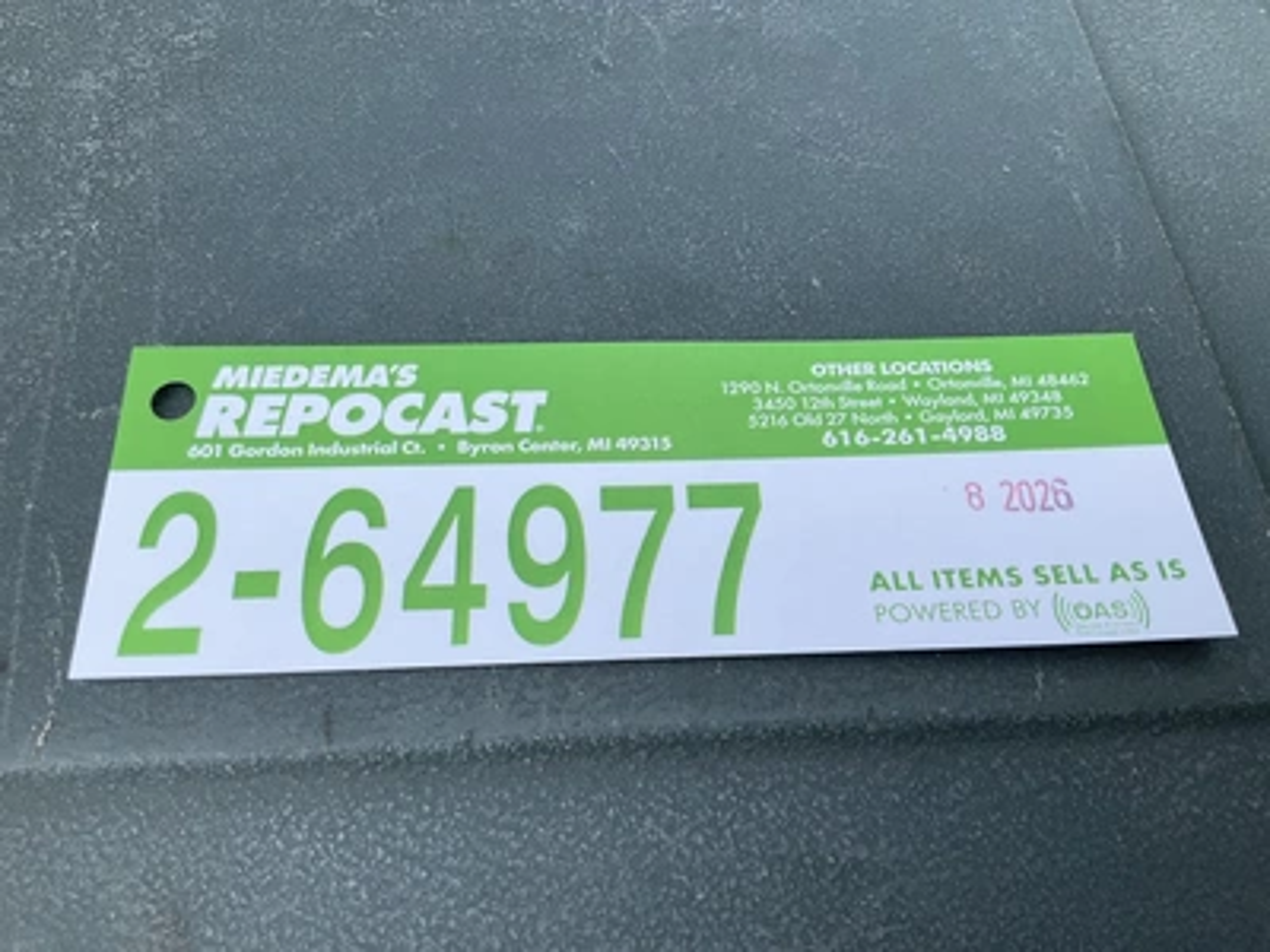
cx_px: 635
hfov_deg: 61.7
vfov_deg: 48.2
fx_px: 1064
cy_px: 476
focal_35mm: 29
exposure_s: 1/1490
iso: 25
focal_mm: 3
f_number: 1.8
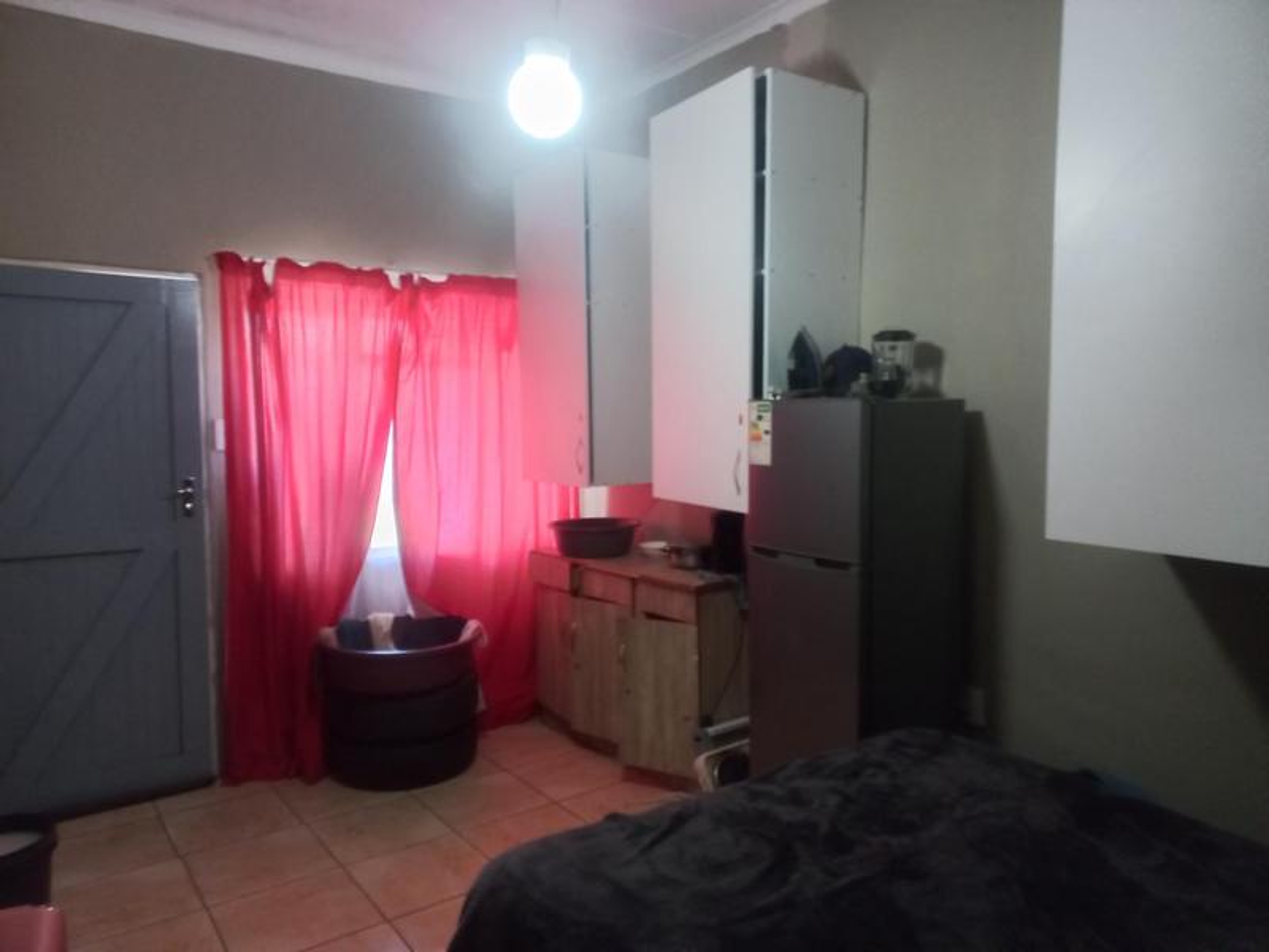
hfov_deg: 69.4
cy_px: 476
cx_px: 634
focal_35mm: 25
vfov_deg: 54.9
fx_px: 916
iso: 800
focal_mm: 4.6
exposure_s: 1/25
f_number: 1.8
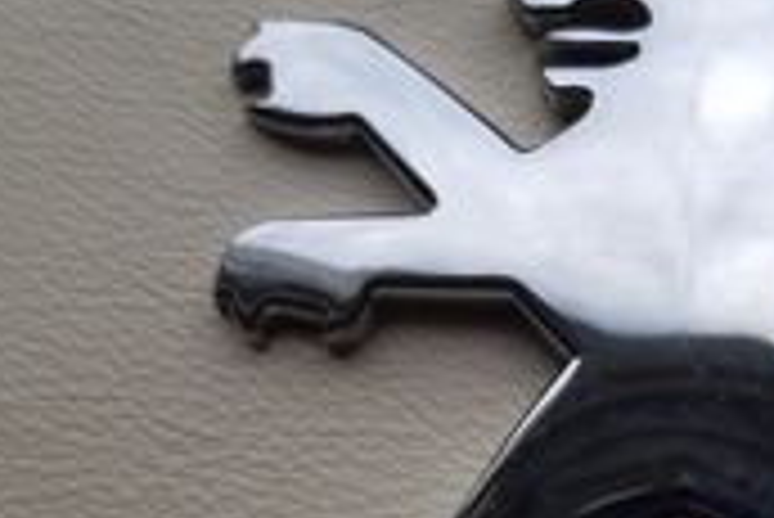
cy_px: 417
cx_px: 612
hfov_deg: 35.1
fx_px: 1183
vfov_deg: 24.3
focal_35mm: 55
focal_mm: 3.92
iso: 40
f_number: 1.7
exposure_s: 1/653
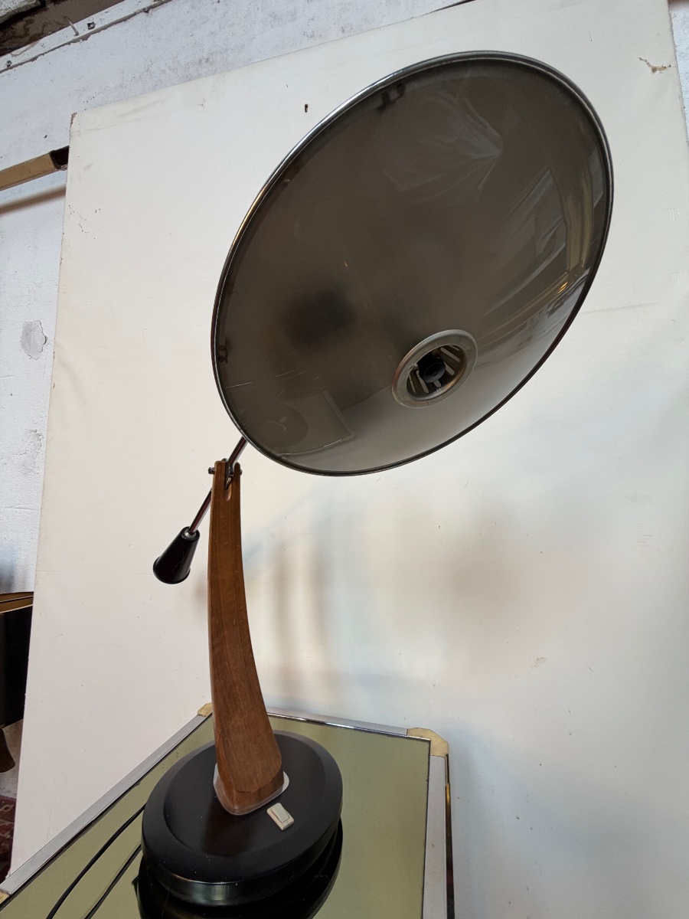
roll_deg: -0.2
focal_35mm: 14
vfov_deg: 102.1
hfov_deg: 85.7
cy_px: 460
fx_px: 372
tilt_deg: +7.1
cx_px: 344
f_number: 2.2
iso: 100
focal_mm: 2.22
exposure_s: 1/121
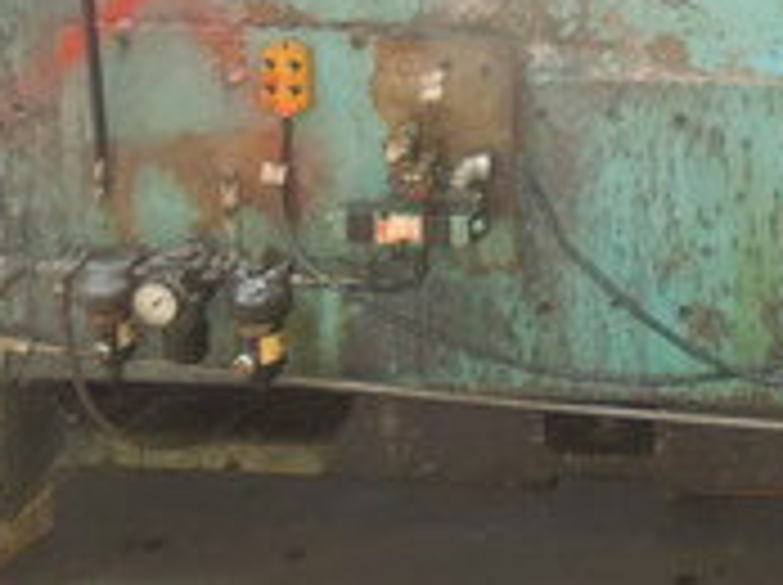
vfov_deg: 14.4
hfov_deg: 20.3
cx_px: 882
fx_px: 2078
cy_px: -418
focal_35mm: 92
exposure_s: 1/30
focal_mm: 4.5
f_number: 3.3
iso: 450
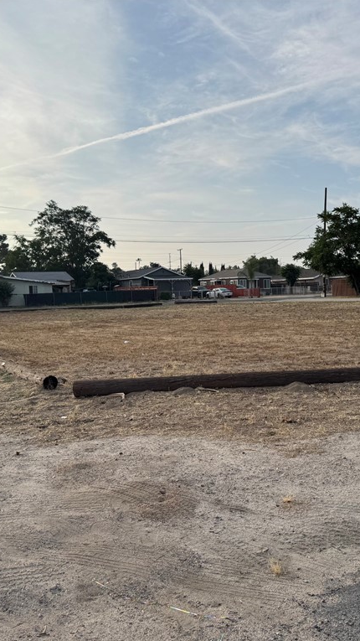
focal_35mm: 35
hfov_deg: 33.4
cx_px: 244
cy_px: 320
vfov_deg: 56.6
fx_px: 594
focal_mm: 6.76
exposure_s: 1/4049
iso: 80
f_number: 1.78
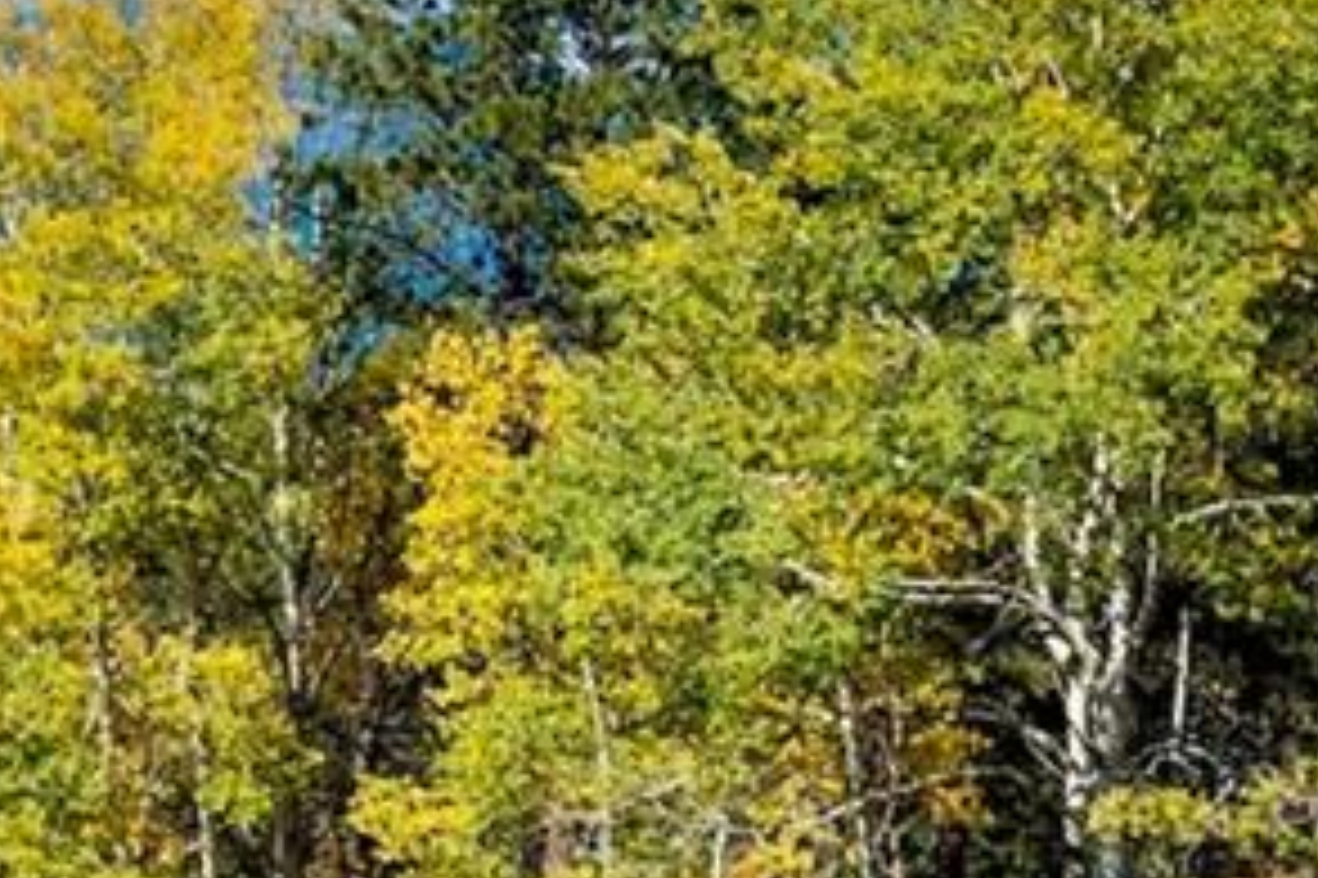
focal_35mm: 273
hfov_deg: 7.2
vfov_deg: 5.0
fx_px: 9989
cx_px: -1385
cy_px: 572
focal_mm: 50
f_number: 8
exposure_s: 1/1250
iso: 400
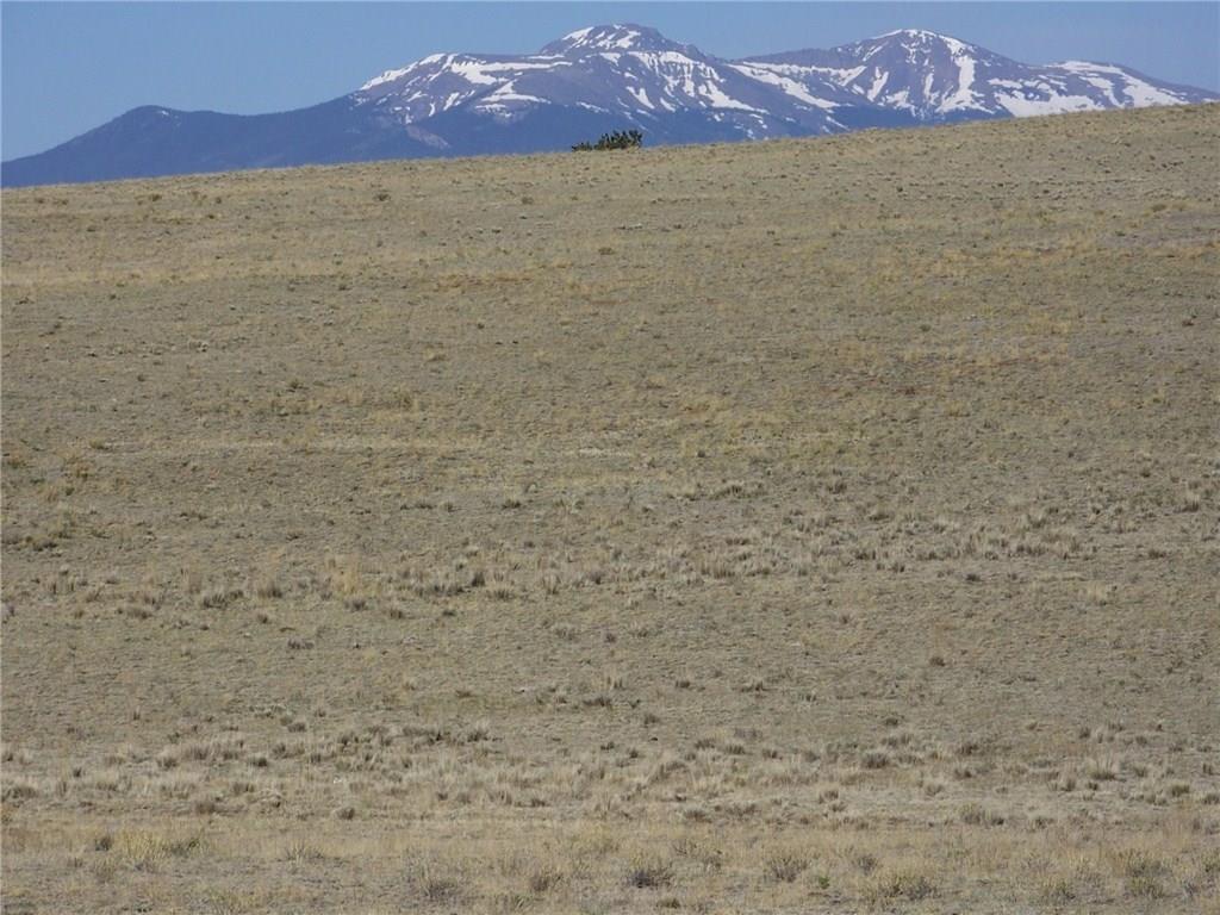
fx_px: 8247
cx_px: 610
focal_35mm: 234
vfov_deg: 6.4
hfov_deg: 8.5
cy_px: 458
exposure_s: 1/640
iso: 64
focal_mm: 37.4
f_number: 5
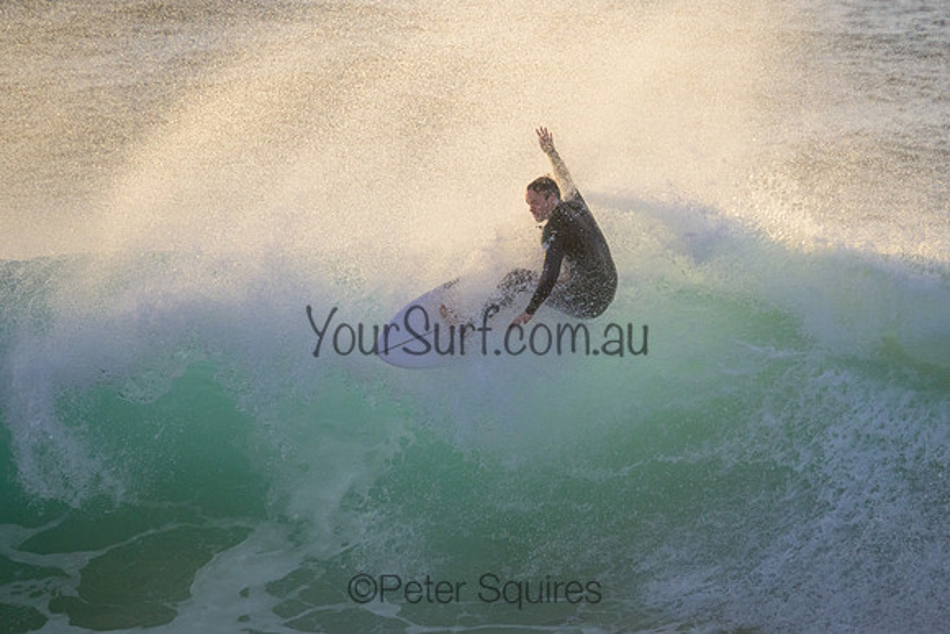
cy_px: 263
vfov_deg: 1.5
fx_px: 24741
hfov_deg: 2.2
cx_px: 557
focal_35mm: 937
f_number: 11
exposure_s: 1/1600
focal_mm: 800
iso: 2200
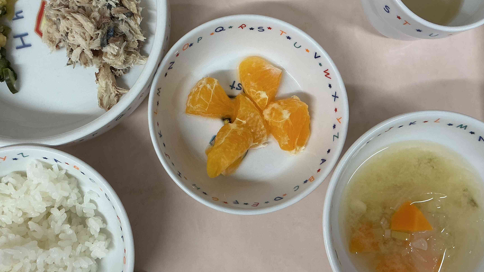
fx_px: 475
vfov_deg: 32.0
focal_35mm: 37
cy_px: 124
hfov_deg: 53.9
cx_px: 211
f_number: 1.8
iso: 64
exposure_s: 1/120
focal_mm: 3
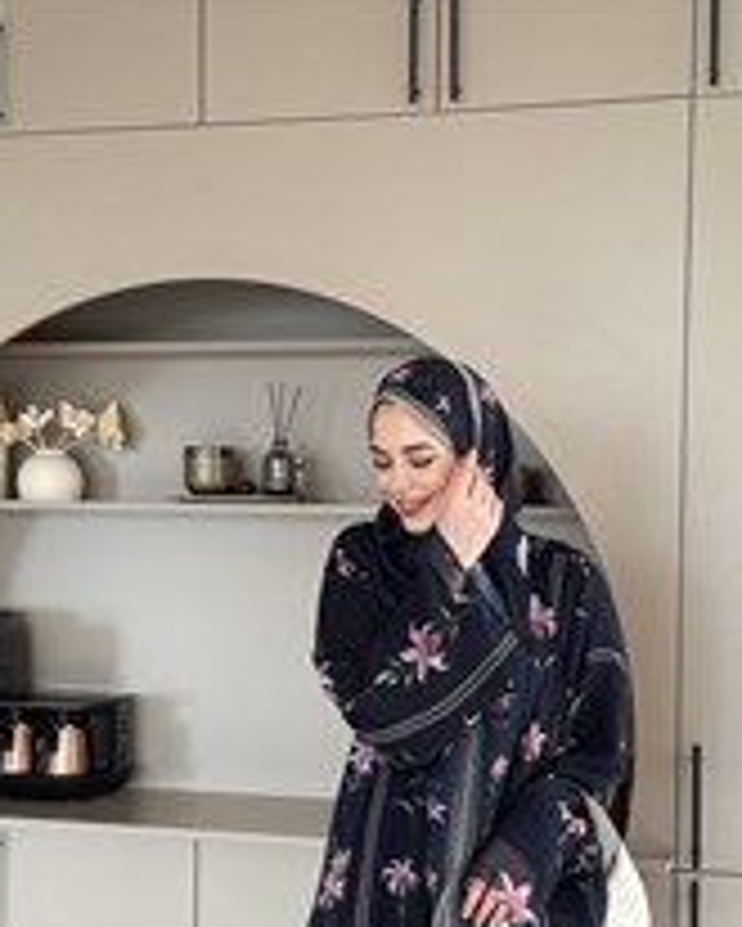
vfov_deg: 35.9
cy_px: 916
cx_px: 441
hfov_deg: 32.0
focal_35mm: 47
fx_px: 1289
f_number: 1.78
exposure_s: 1/121
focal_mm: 6.76
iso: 125
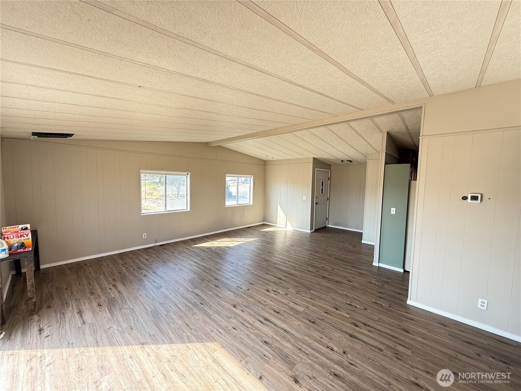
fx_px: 211
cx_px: 260
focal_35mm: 14
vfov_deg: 85.7
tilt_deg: -3.7
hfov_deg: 102.1
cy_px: 196
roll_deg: -1.3
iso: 100
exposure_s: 1/99
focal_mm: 2.22
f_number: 2.2
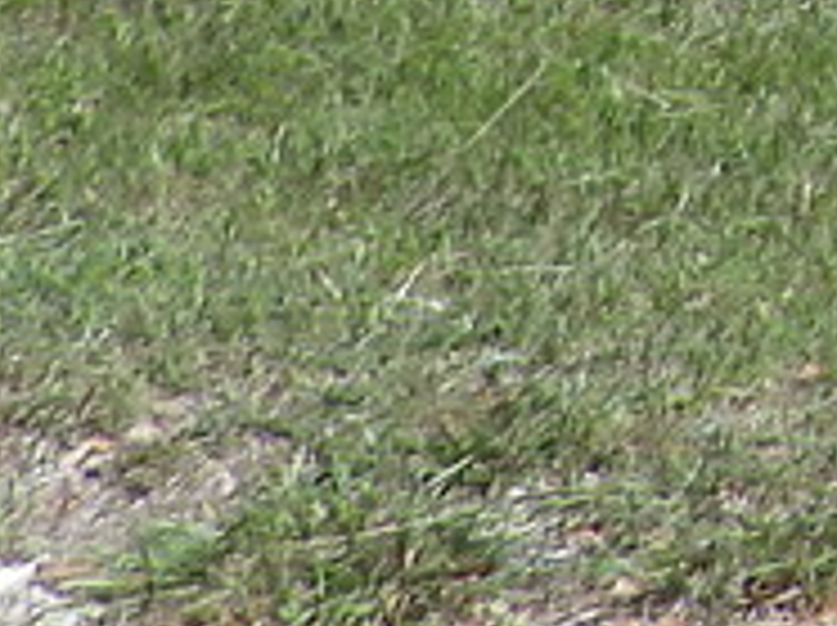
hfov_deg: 8.0
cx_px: 3046
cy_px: -1635
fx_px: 4492
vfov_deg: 6.7
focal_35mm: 186
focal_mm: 4.3
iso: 100
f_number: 2.8
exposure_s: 1/2000
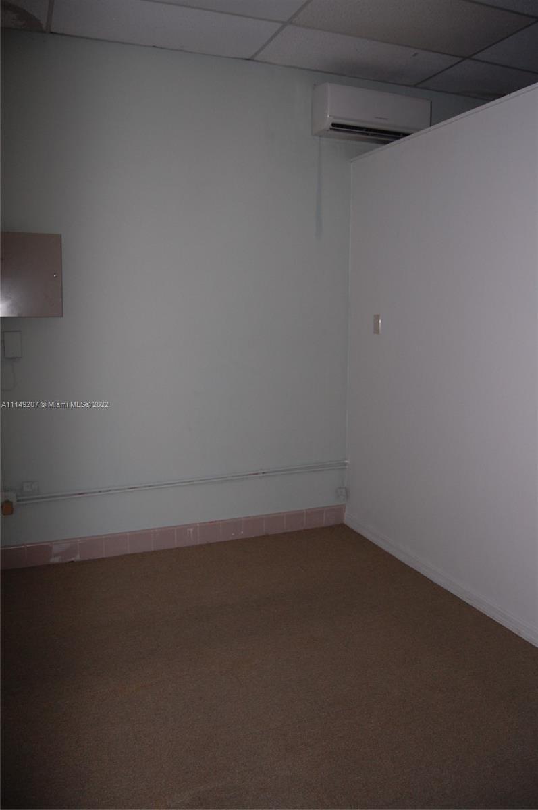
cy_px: 405
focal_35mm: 27
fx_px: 607
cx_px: 269
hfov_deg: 47.8
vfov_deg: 67.4
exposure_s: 1/60
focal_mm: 18
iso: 400
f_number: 3.5
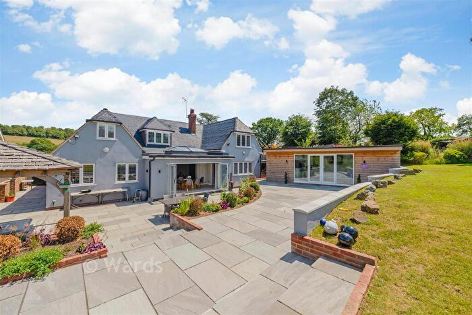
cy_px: 158
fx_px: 184
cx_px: 236
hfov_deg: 104.2
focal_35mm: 14
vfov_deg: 81.2
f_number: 8
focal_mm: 14
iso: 100
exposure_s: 1/500
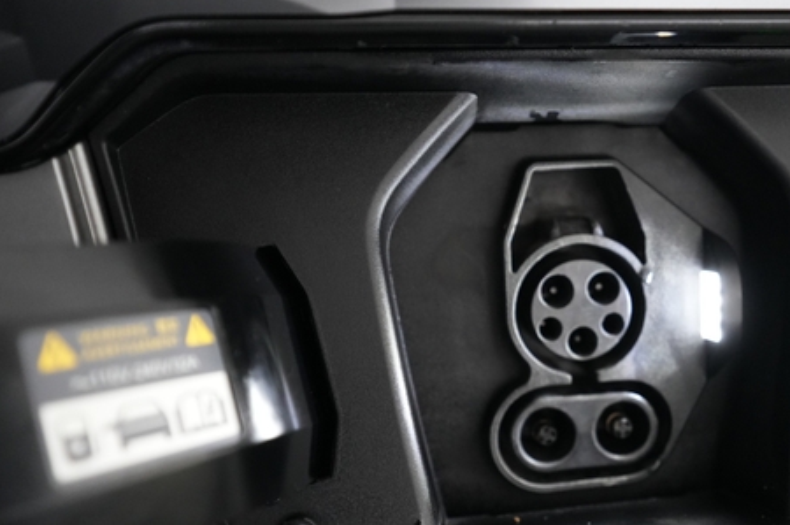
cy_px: 327
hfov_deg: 50.7
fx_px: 811
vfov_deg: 35.7
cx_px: 546
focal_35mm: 37
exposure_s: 1/160
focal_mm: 26
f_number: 2.8
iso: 5000
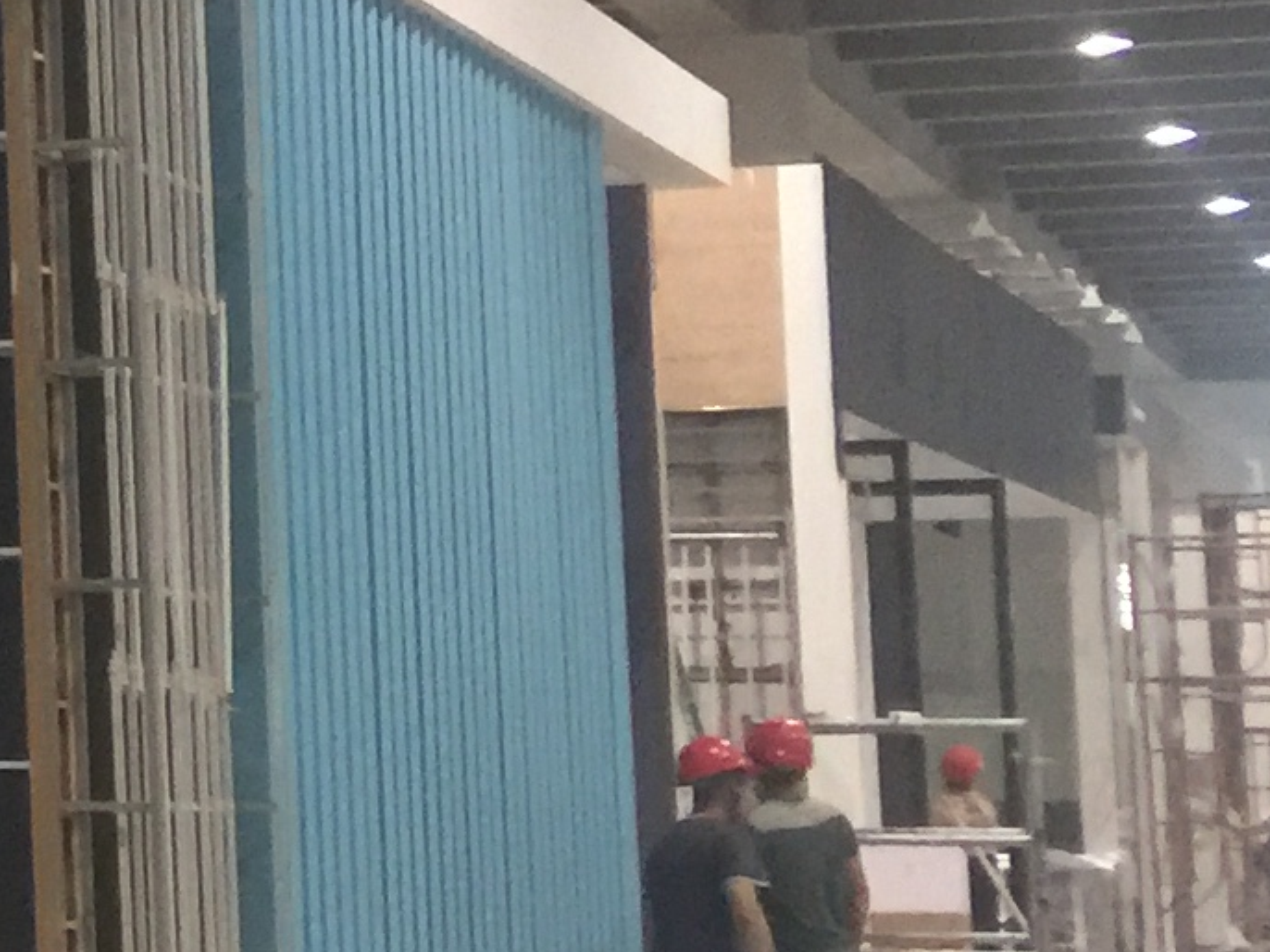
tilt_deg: +8.0
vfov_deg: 10.7
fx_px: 5061
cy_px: 237
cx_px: -1735
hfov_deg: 11.8
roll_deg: -2.4
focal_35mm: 138
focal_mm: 4.15
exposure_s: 1/17
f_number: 2.2
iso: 125
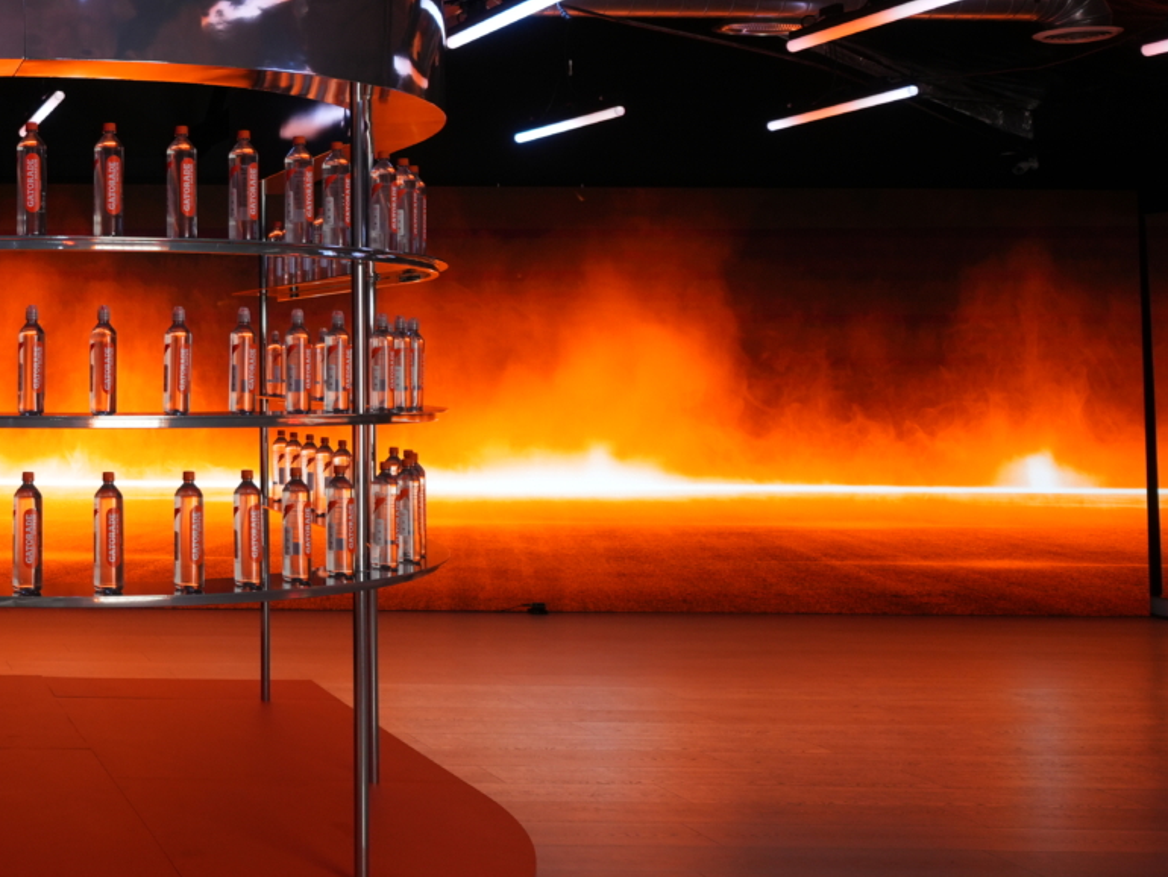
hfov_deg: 33.6
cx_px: -229
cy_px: 304
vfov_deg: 31.3
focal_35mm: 46
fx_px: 1553
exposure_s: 1/125
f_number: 2.8
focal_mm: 18
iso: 400
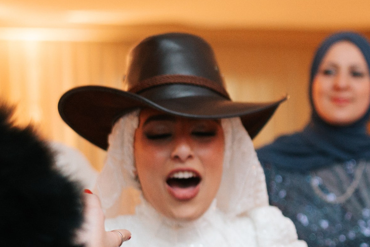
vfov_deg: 7.9
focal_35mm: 172
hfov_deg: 11.9
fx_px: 1768
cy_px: 252
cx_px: 110
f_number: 2
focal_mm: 35
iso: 500
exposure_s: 1/100
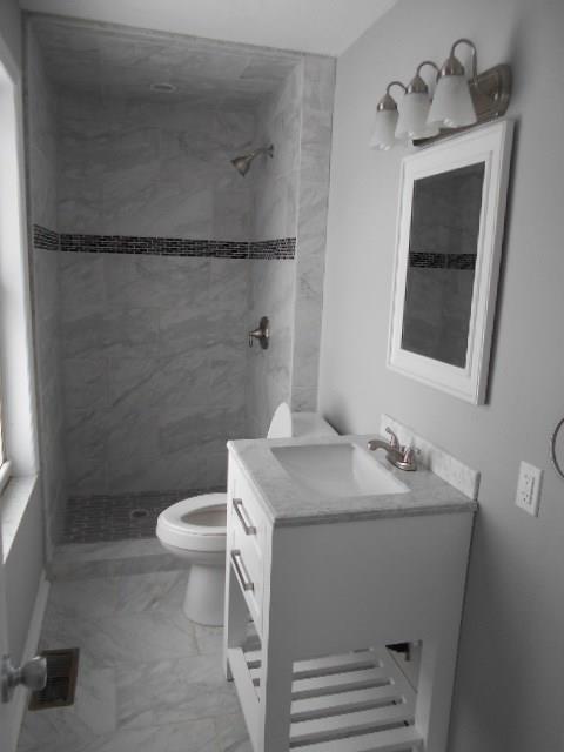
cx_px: 282
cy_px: 376
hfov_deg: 53.1
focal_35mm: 26
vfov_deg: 67.3
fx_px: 565
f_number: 3.2
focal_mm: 4.6
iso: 80
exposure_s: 1/60
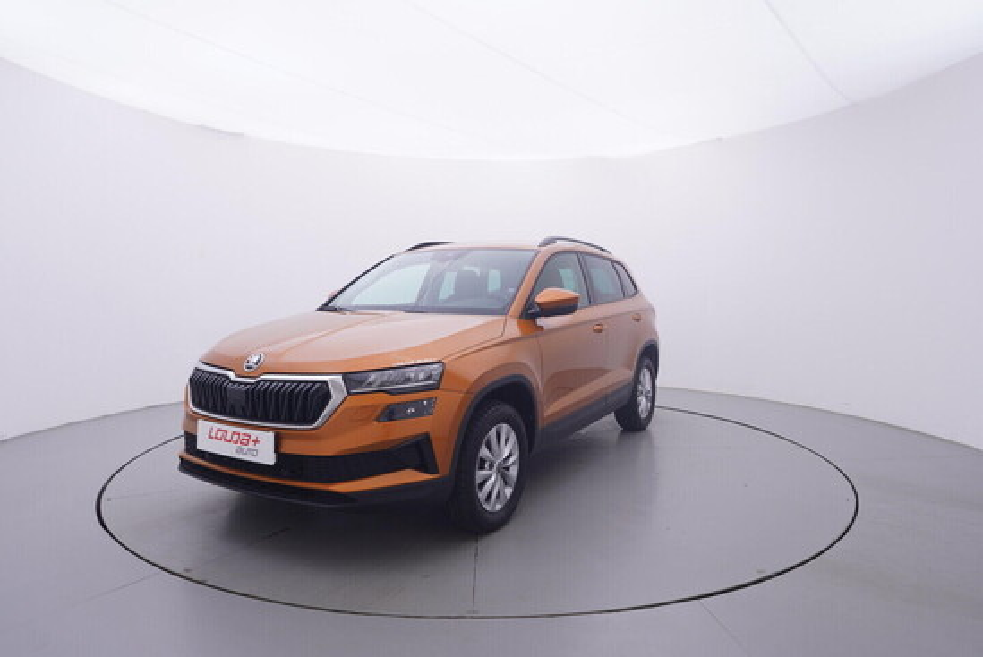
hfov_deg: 77.3
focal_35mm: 22
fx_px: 615
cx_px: 492
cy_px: 328
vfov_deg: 56.2
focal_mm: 15
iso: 200
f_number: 5
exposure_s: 1/80
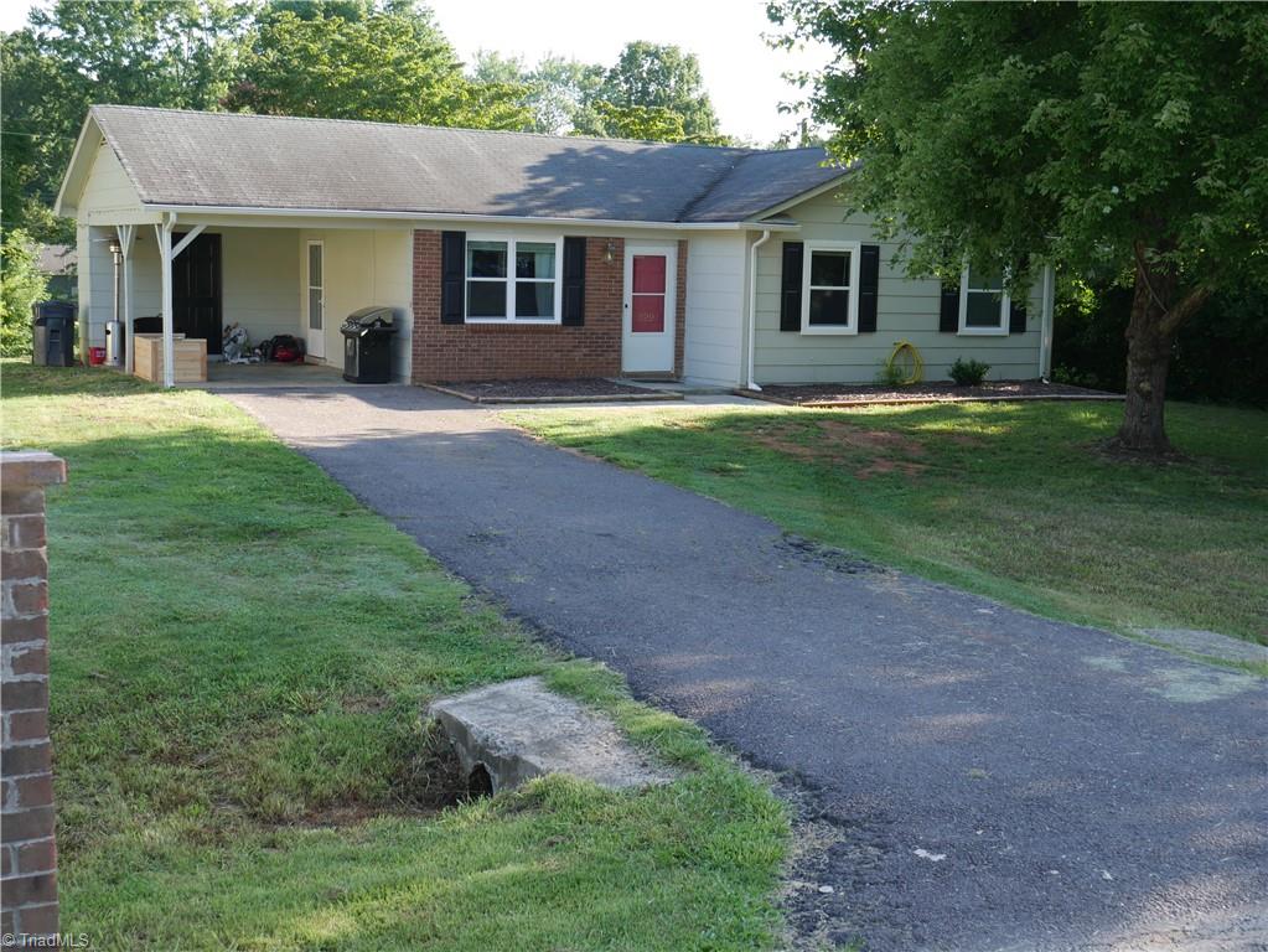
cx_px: 634
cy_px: 476
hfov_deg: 42.9
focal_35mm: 44
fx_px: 1612
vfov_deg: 32.9
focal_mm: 22
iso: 200
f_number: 5.6
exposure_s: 1/160
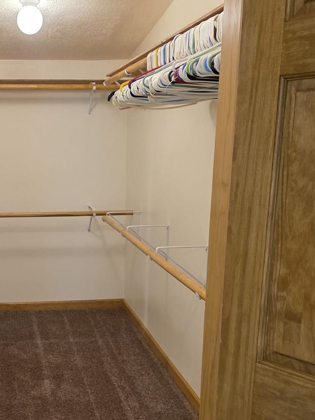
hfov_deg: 29.0
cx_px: 61
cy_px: 294
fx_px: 594
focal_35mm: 49
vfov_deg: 38.3
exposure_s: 1/120
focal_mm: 6.3
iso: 320
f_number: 1.7
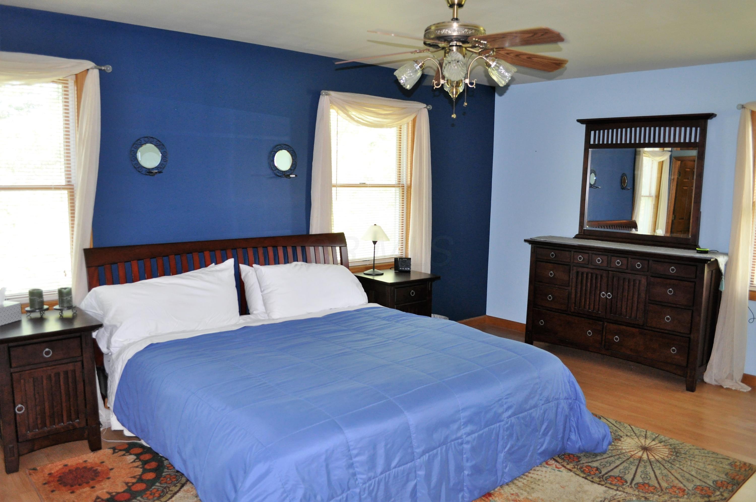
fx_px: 566
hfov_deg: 67.4
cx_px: 378
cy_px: 251
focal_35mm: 27
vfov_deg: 47.8
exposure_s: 1/60
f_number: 4.5
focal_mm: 18
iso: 1000
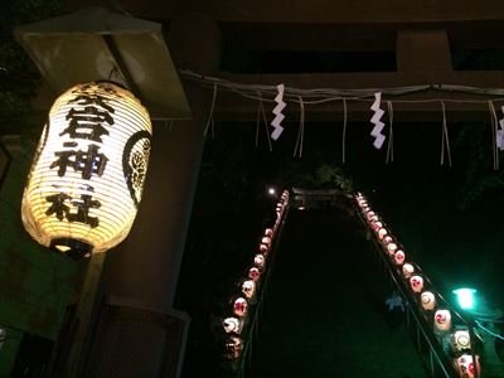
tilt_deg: +29.0
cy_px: 189
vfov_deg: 48.2
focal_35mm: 29
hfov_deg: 61.7
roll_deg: -3.7
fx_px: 422
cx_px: 252
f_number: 2.2
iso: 400
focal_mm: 4.15
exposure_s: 1/15
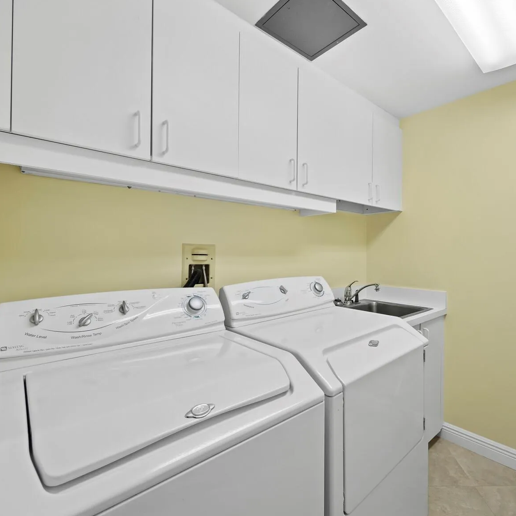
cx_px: 310
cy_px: 254
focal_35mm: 17
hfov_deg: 82.9
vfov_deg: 84.0
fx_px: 287
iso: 400
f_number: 7.1
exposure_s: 1/15
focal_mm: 7
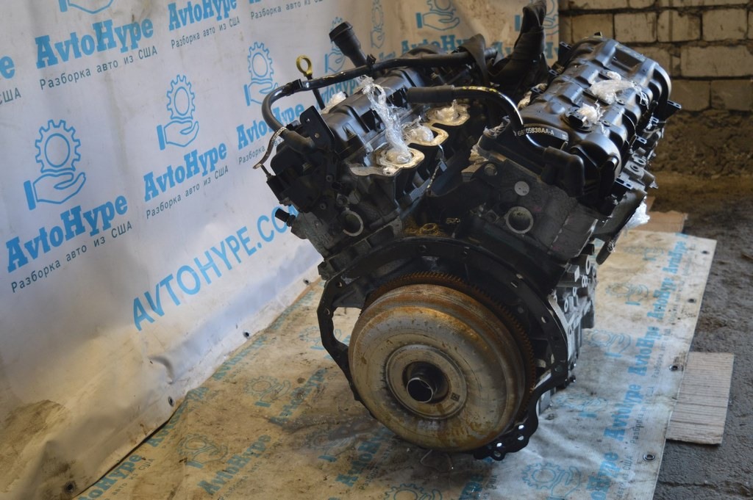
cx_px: 376
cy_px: 250
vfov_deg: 28.9
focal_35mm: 46
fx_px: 972
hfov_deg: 42.4
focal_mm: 31
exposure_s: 1/60
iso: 560
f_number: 4.2
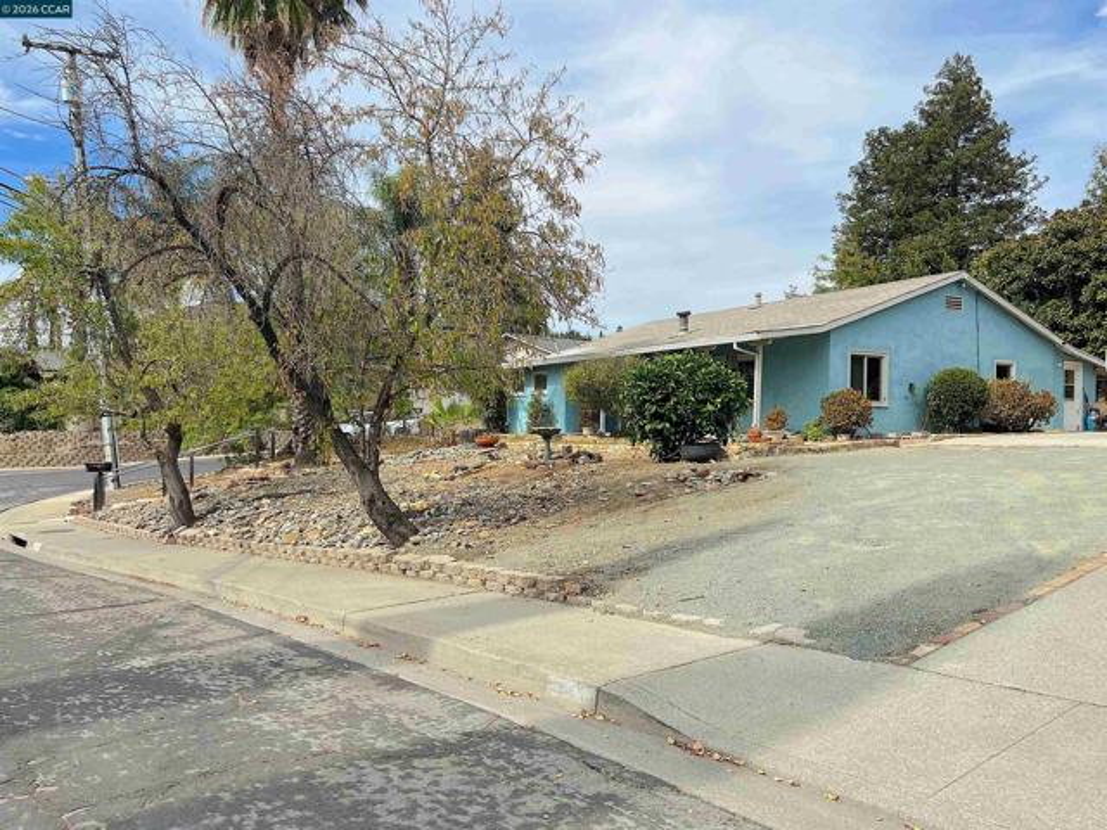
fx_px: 831
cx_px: 554
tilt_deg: +0.0
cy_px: 415
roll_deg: -2.2
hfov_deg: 67.3
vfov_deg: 53.1
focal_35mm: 26
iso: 50
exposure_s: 1/4444
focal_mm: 5.7
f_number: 1.5
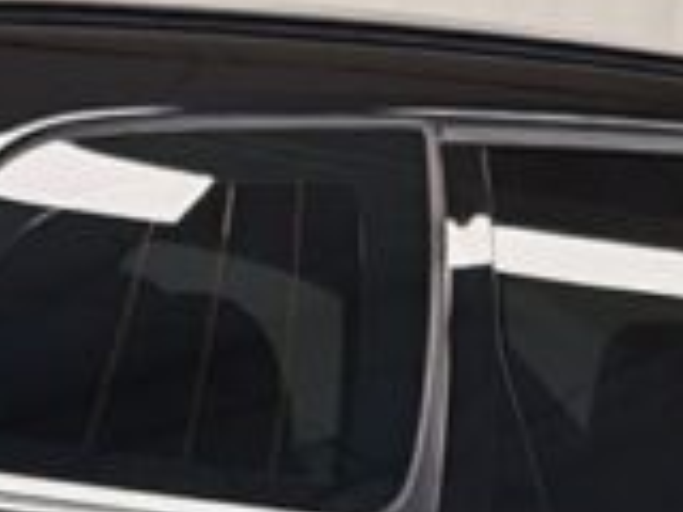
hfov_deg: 8.8
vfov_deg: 6.5
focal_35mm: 224
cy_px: 964
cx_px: 184
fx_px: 4420
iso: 80
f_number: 1.6
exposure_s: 1/50
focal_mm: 5.4
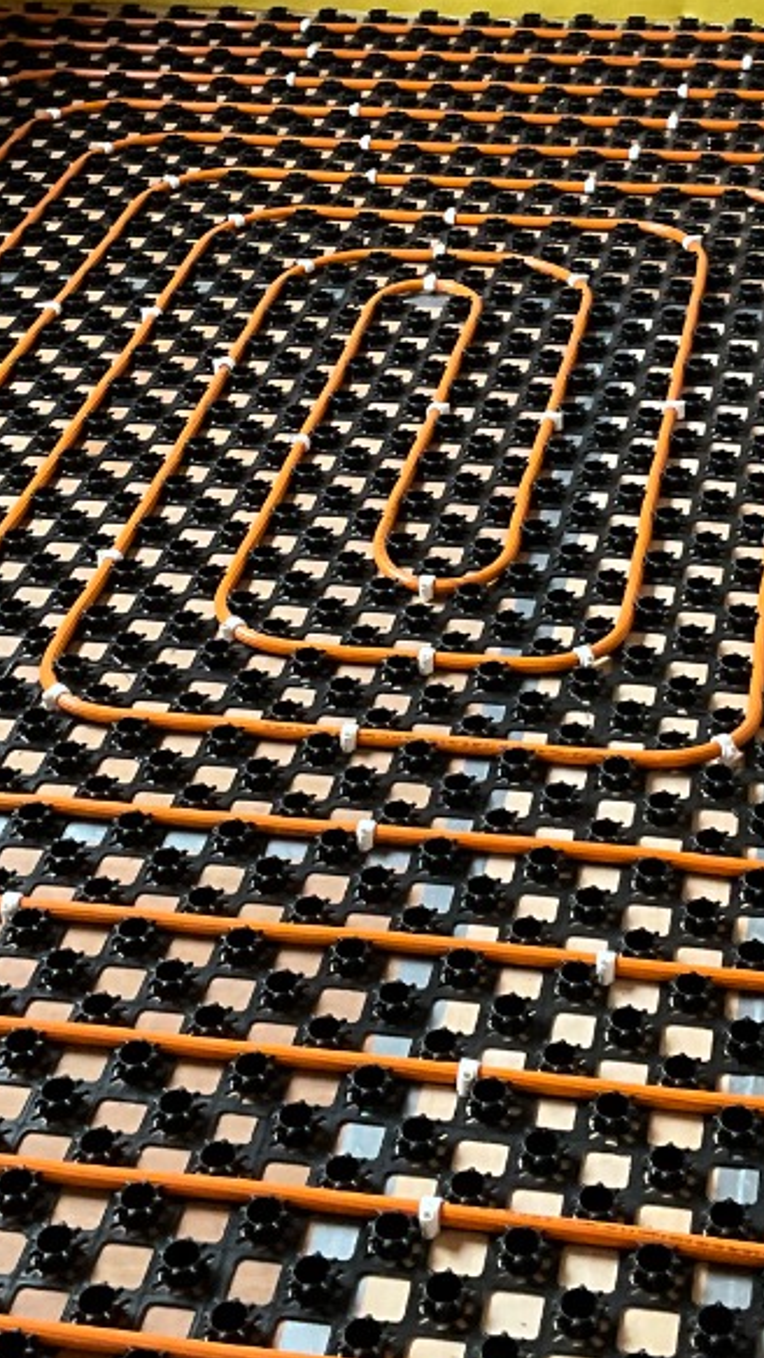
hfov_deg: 18.5
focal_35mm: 65
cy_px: 405
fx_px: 2341
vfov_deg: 32.0
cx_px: 459
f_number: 1.8
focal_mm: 3
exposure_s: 1/60
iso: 200
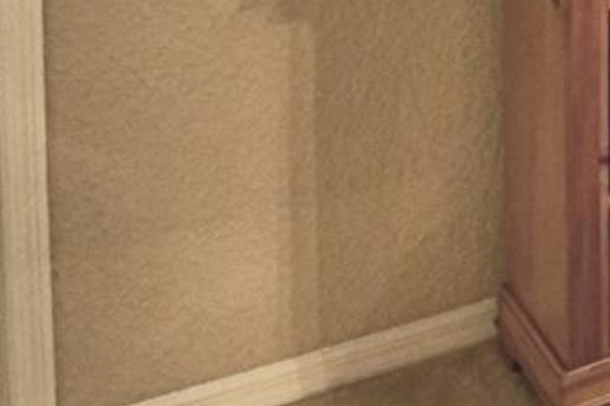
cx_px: 1332
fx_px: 1185
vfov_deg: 15.9
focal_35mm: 70
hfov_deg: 17.0
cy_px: -370
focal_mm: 10
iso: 400
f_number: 4.5
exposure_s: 1/50
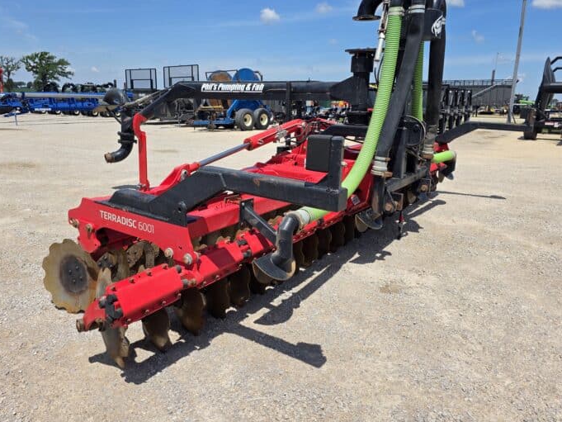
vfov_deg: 51.2
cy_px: 181
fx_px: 438
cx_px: 260
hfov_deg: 65.2
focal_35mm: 27
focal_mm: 6.3
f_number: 1.7
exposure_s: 1/6355
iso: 80
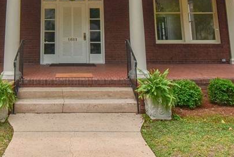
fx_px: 260
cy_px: -19
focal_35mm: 40
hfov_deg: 47.2
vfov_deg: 29.8
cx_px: 69
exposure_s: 1/400
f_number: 11
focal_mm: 10
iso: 400
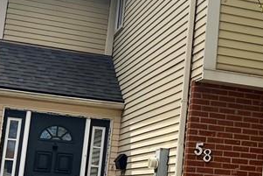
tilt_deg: +9.0
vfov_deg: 14.9
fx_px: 672
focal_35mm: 92
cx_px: 261
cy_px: 91
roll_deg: -3.5
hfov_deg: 21.4
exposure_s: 1/2967
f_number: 1.6
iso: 50
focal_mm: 5.1
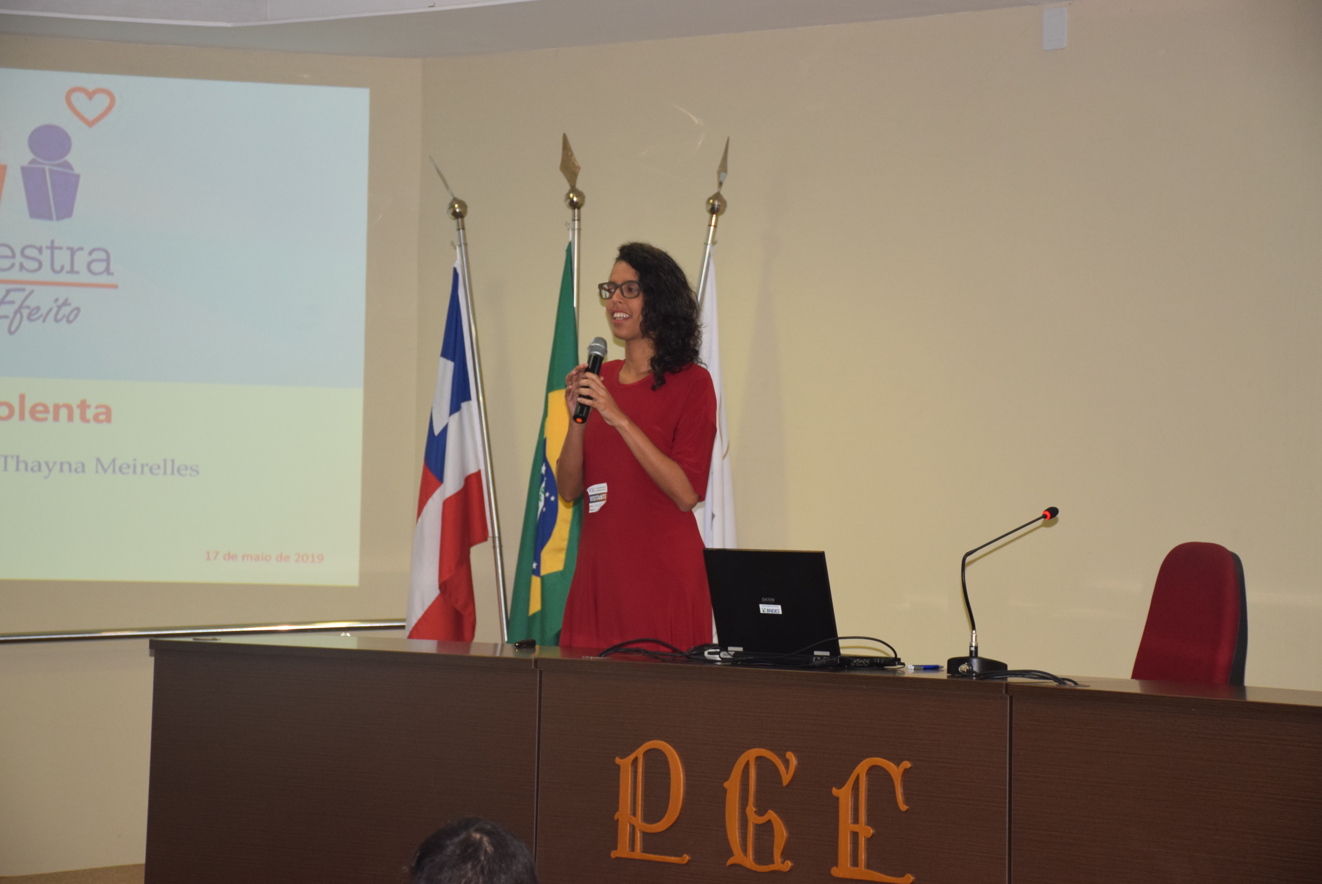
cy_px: 442
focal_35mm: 99
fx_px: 3638
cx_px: 661
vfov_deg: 13.8
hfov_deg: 20.6
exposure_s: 1/100
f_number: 5
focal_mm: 66
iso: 800
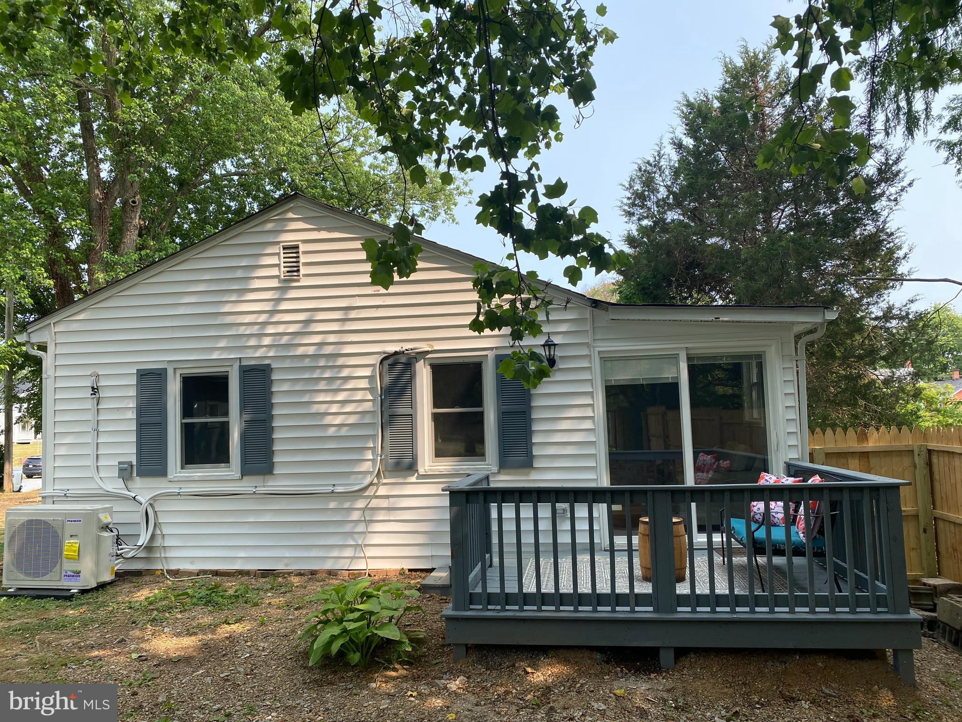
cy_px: 361
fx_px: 723
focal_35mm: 26
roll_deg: +2.0
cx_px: 481
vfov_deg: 53.1
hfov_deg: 67.3
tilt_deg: +3.1
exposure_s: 1/858
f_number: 1.8
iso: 32
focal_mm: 4.25
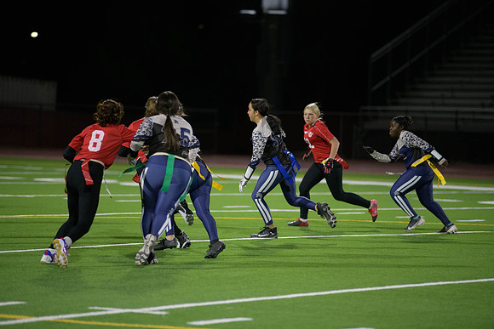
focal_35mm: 200
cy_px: 164
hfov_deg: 10.3
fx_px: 2745
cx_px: 247
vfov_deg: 6.9
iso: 2800
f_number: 2.8
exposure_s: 1/640
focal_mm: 200
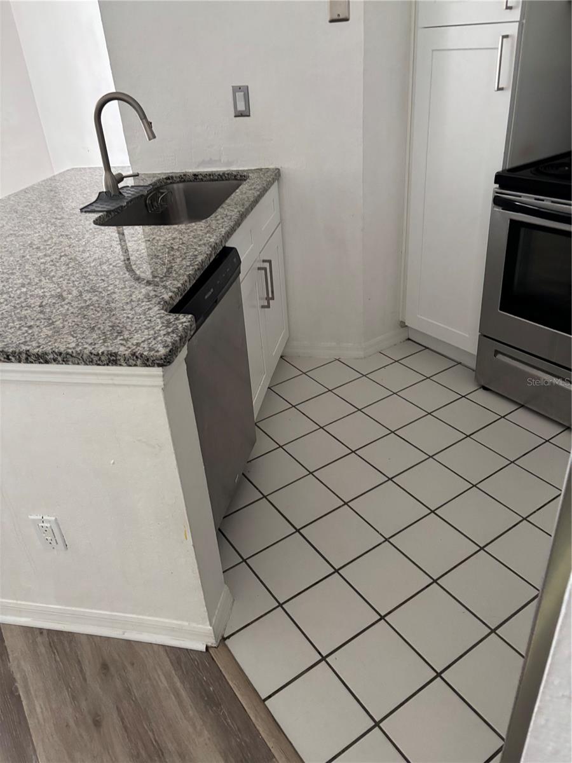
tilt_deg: -31.1
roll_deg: +7.3
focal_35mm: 26
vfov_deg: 67.3
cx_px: 286
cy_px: 382
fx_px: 573
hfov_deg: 53.1
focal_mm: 5.96
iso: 400
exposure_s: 1/60
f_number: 1.6
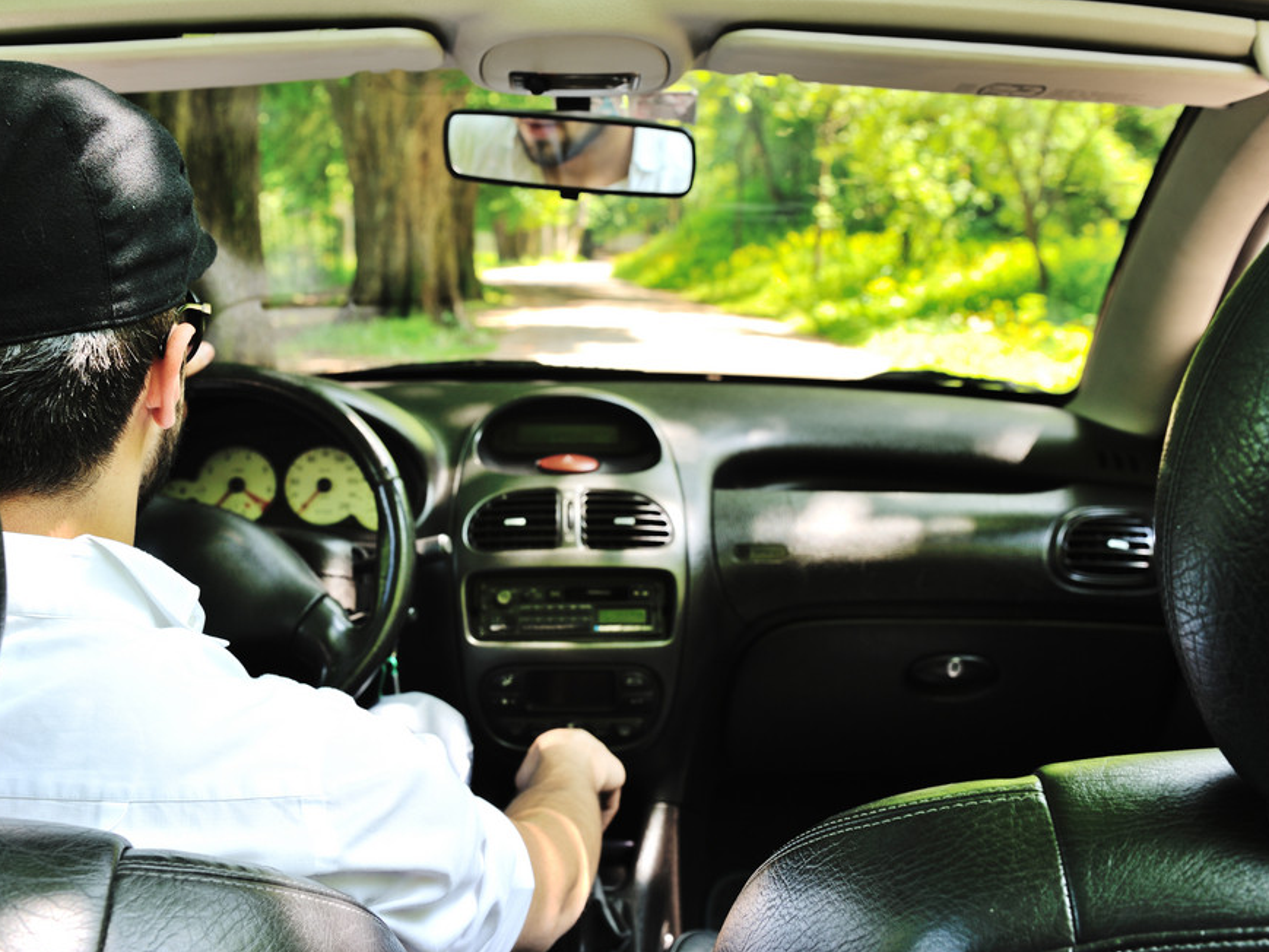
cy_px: 483
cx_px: 606
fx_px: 1540
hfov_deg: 44.8
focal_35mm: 42
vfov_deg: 34.4
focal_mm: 38
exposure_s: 1/25
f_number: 7.1
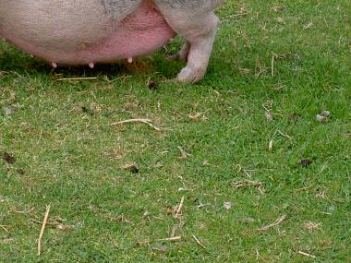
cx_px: 1
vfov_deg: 6.1
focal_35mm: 244
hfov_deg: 8.1
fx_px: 2474
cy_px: 18
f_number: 4.9
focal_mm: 24
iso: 100
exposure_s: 1/200
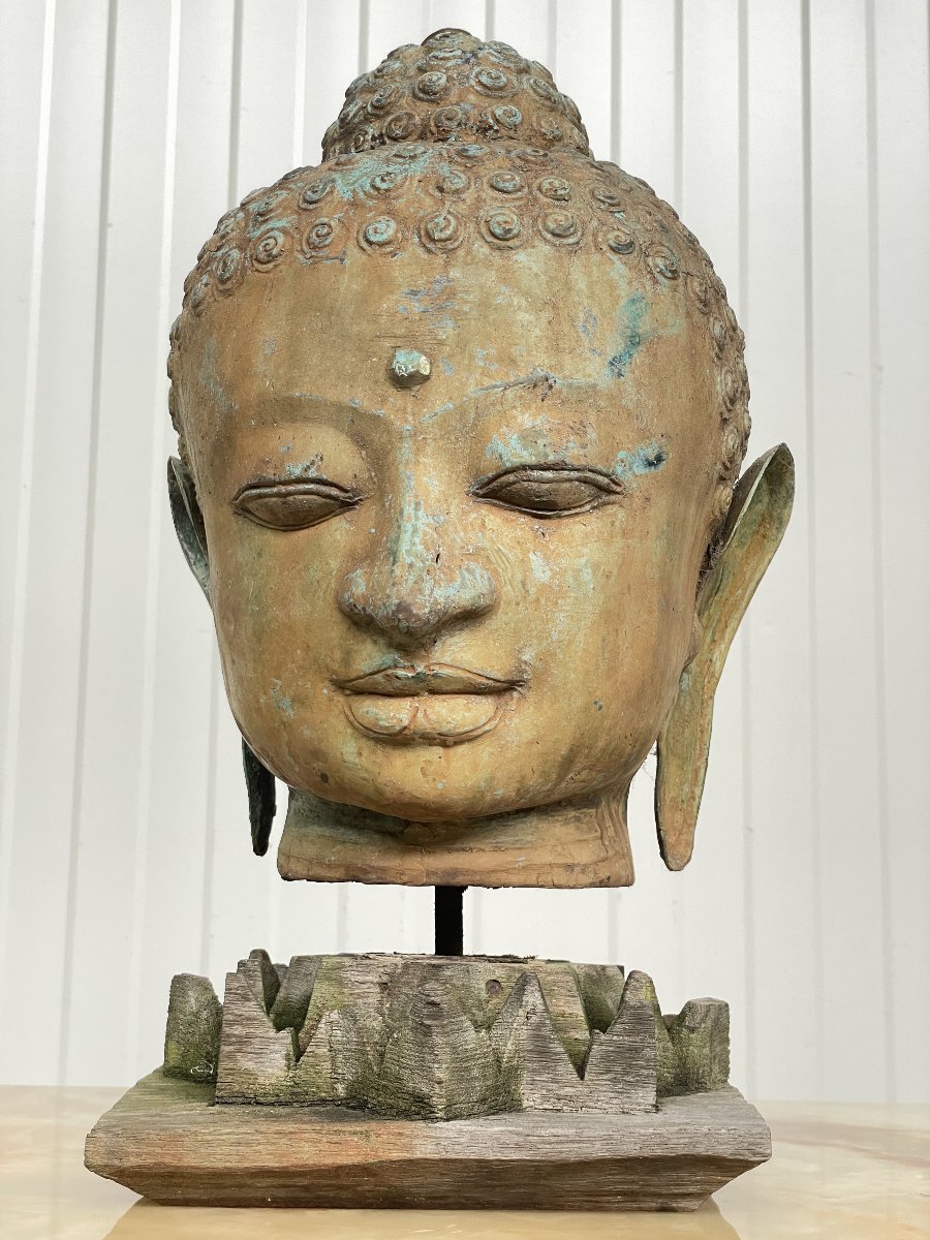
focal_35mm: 52
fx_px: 1863
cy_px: 620
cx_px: 465
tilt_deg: +10.1
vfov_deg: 36.8
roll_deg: +0.3
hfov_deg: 28.0
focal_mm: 6
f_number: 2
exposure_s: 1/99
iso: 125
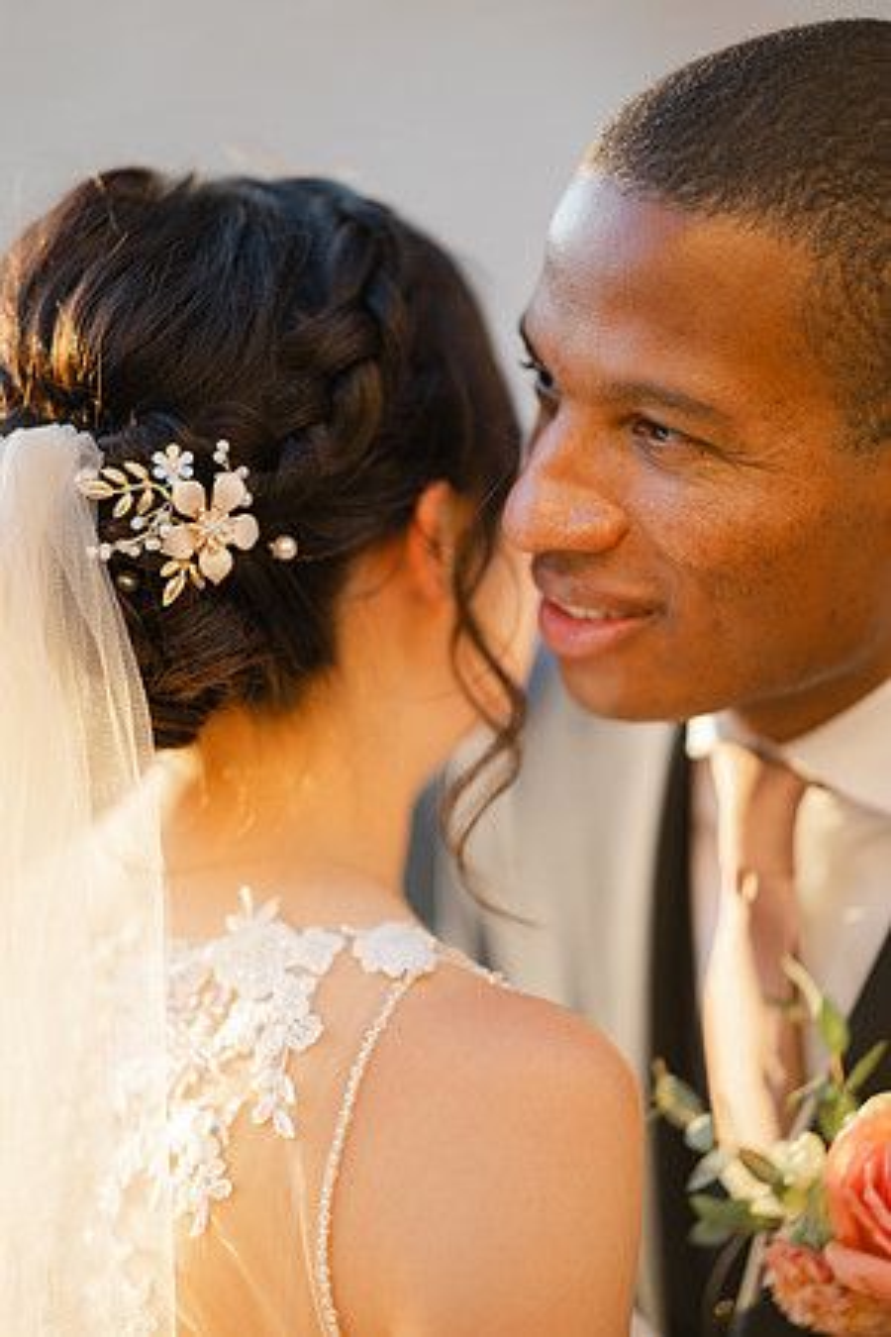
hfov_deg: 13.0
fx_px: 3898
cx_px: 446
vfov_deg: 19.5
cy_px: 668
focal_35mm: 105
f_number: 1.4
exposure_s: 1/320
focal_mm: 105
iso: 64
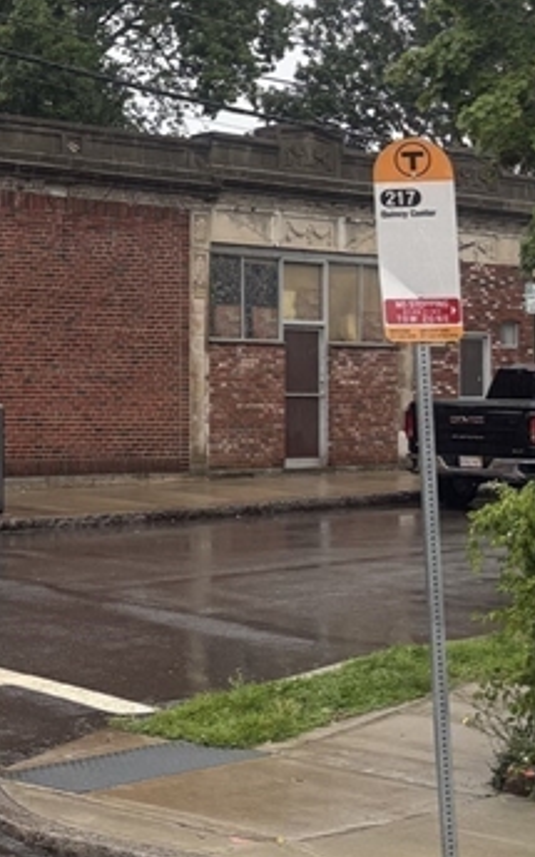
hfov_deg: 14.6
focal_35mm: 82
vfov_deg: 24.9
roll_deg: -1.2
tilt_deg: +4.4
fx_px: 1913
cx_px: -309
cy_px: 202
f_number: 1.6
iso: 50
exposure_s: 1/392
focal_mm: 5.96
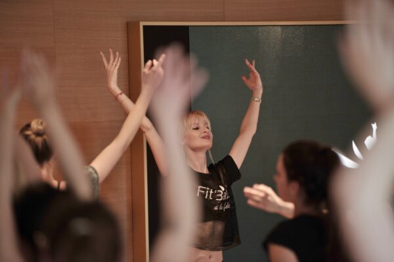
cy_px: 131
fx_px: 2187
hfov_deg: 10.3
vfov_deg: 6.9
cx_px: 197
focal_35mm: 200
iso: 1250
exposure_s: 1/160
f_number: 2.8
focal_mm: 200
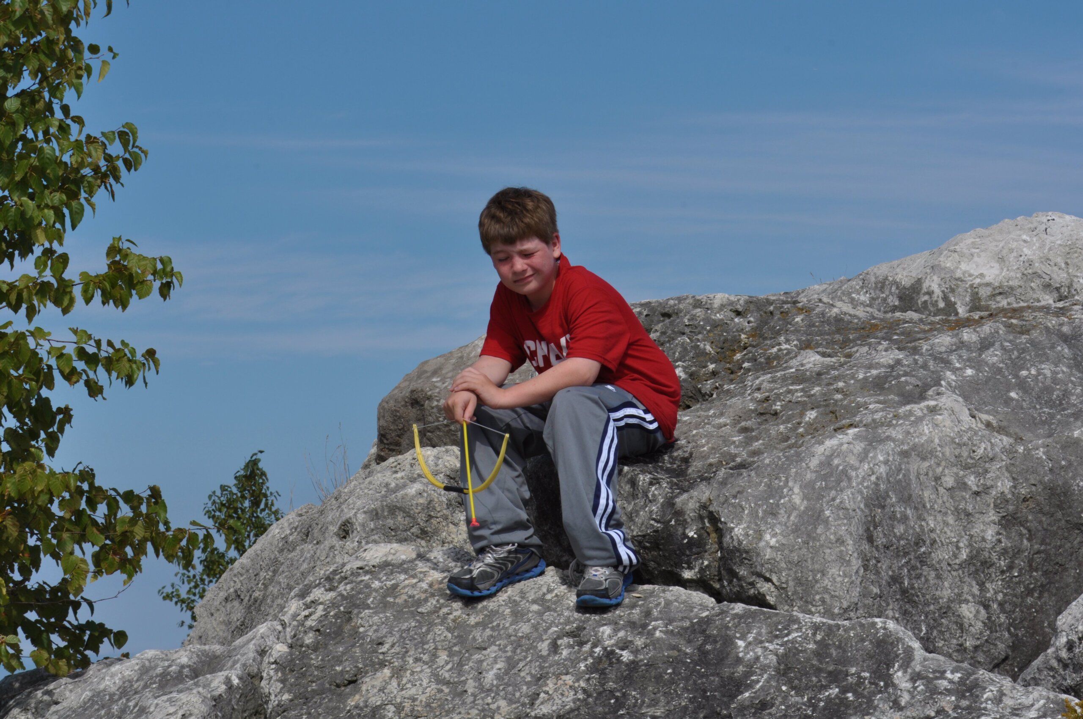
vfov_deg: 11.4
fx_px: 3605
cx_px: 542
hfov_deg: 17.1
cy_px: 360
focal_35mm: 120
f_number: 32
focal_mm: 80
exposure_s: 1/125
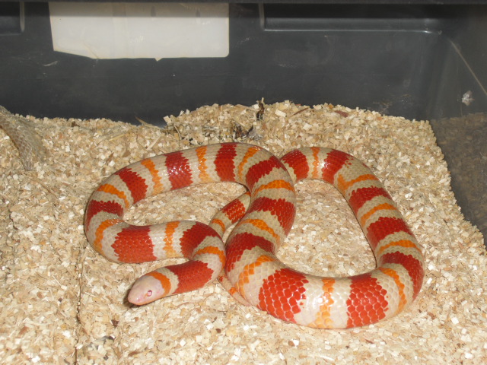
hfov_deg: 30.7
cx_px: 244
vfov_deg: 23.3
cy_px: 182
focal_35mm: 63
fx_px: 886
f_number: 4.2
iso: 100
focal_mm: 11.2
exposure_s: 1/60
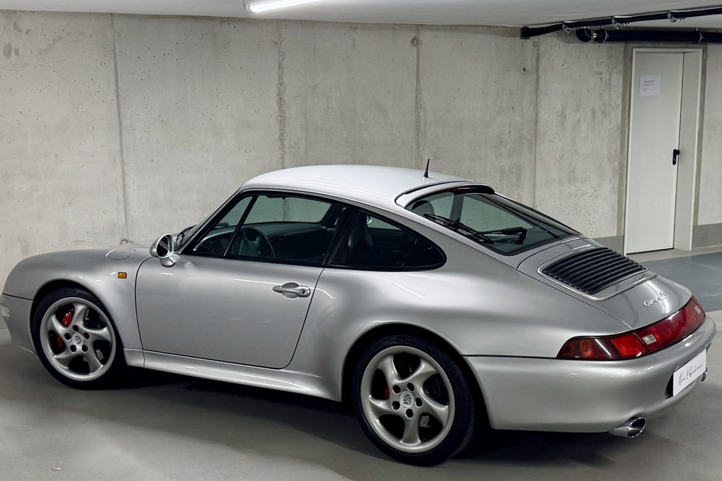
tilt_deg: -12.2
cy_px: 238
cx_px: 358
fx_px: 521
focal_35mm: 26
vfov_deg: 49.5
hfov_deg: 69.4
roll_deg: +0.4
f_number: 1.78
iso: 250
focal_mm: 6.76
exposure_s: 1/100
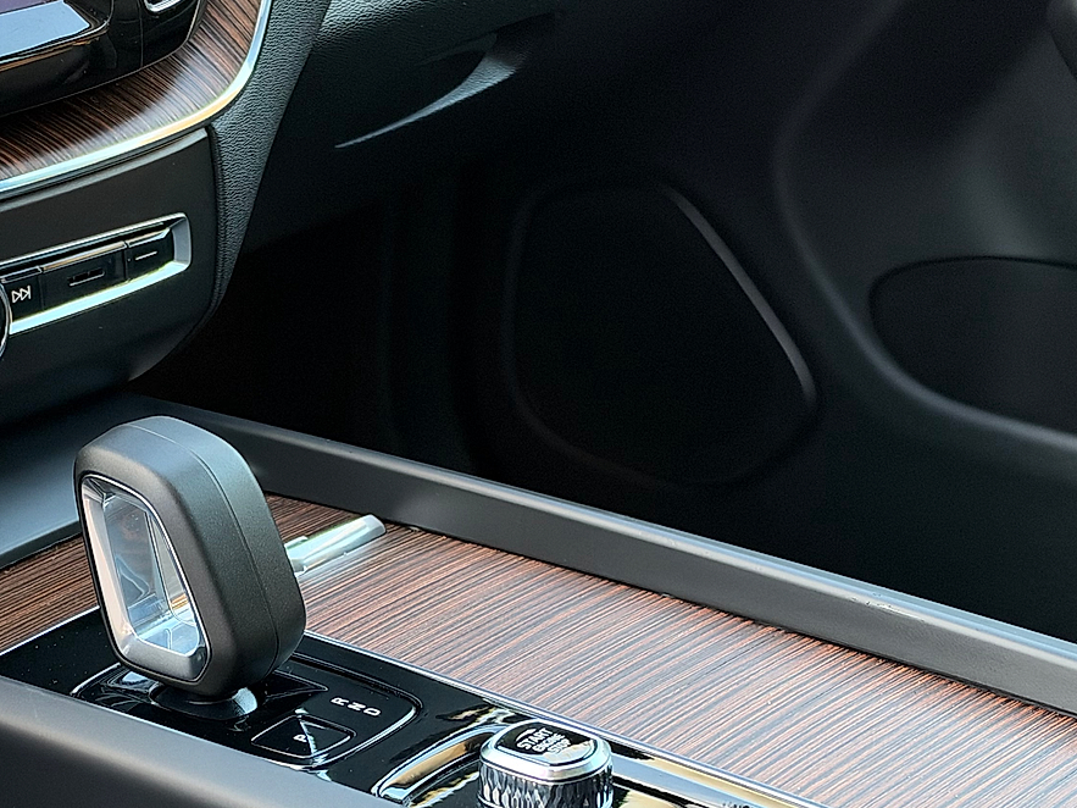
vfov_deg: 16.9
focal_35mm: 87
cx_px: 206
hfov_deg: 22.2
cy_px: 629
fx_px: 2706
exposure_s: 1/60
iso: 200
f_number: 1.8
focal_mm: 6.93
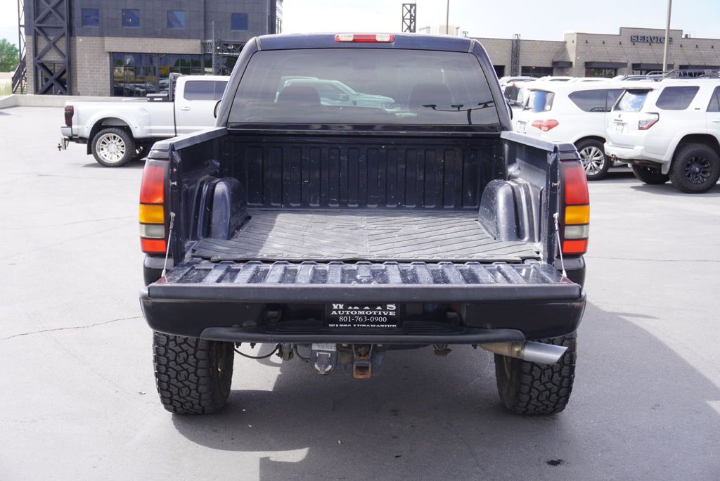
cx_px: 360
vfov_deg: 29.0
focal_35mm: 46
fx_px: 930
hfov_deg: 42.3
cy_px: 240
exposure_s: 1/80
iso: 100
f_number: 6.3
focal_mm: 31
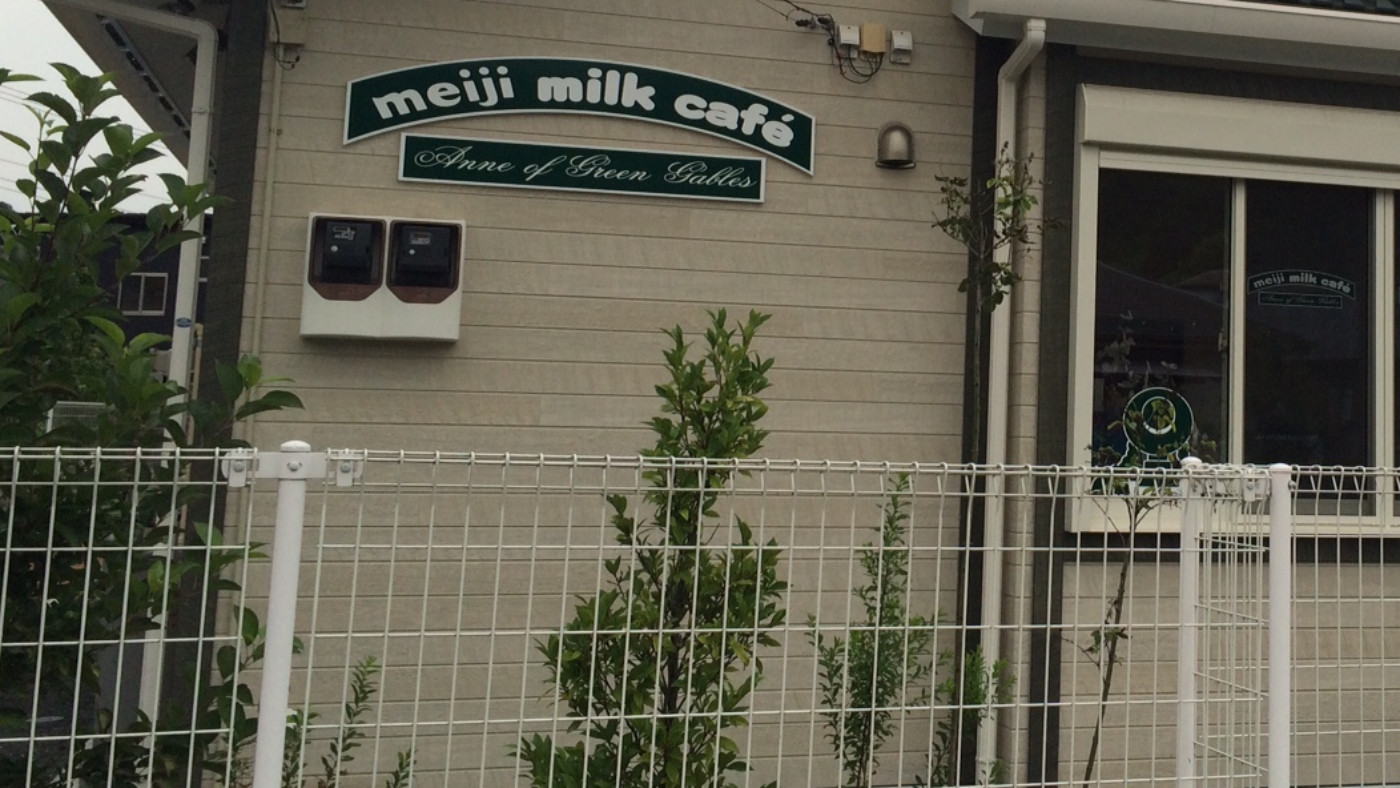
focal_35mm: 49
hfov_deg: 40.9
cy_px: 180
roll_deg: -0.2
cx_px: 1050
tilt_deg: +6.0
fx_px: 1819
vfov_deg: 24.1
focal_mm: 4.15
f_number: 2.2
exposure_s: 1/622
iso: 32
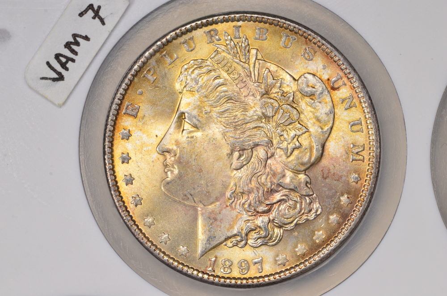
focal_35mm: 225
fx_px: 2788
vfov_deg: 6.1
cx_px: 224
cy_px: 148
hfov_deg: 9.2
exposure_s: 1/25
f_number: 10
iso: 400
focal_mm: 150
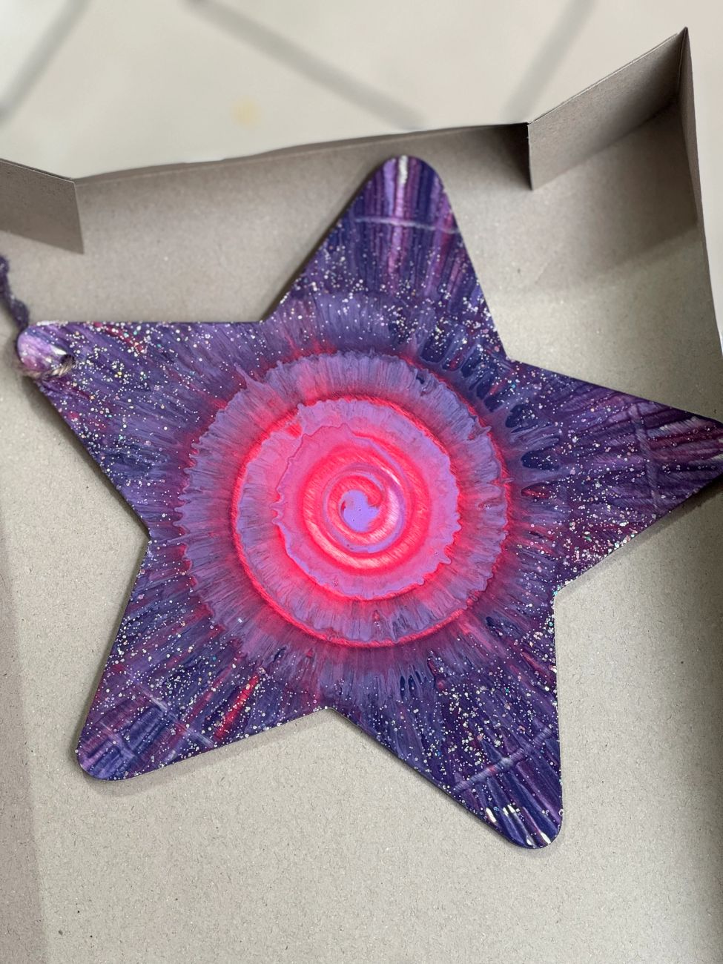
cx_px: 362
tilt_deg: -75.0
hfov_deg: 19.1
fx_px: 2144
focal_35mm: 77
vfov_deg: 25.3
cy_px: 482
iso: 250
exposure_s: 1/60
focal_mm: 9
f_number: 2.8
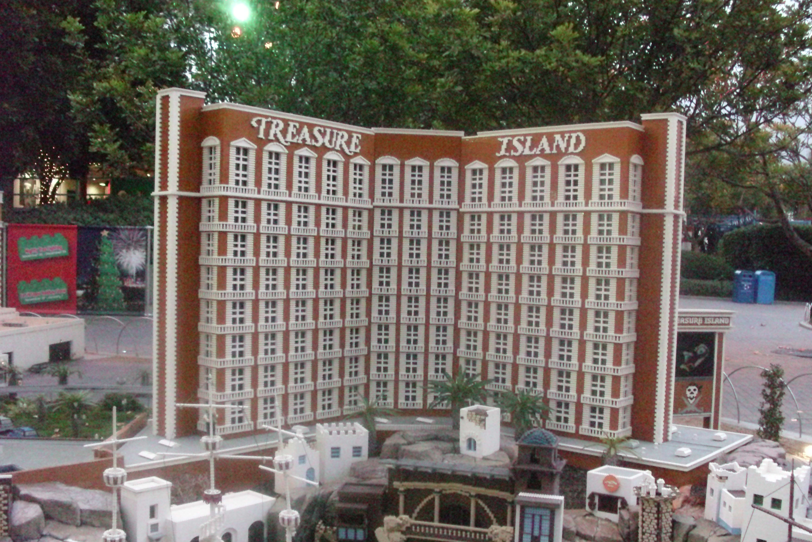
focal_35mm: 40
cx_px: 409
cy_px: 298
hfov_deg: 48.5
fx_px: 902
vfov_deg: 33.4
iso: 1600
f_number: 3.1
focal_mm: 6.3
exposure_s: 1/60
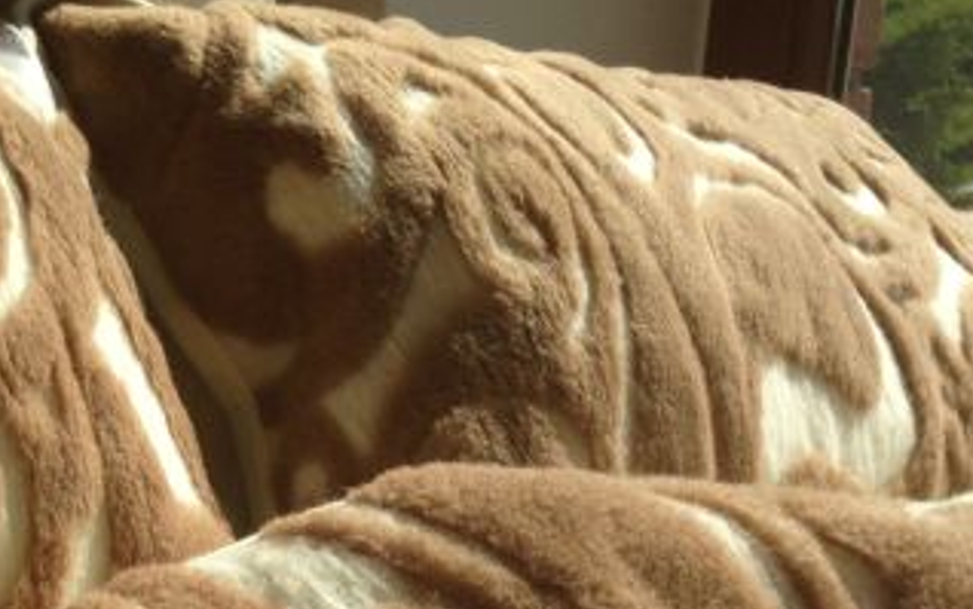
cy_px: 808
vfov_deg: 15.8
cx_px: 197
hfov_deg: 26.0
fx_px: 2069
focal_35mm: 78
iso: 50
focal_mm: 4.13
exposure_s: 1/1595
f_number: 2.4
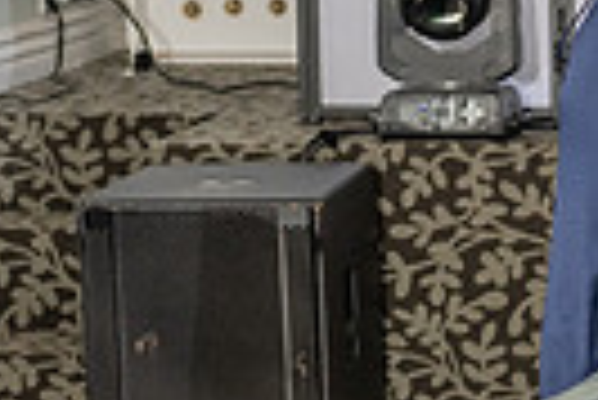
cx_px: 1016
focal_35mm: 261
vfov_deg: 5.3
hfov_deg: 7.7
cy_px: 455
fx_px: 4340
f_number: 3.5
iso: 500
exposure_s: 1/160
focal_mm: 50
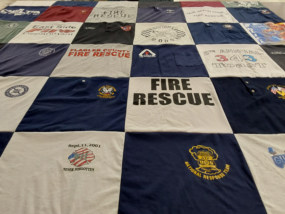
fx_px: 231
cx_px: 142
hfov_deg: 63.4
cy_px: 107
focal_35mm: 28
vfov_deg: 49.7
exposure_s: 1/60
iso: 100
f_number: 1.9
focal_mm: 2.91
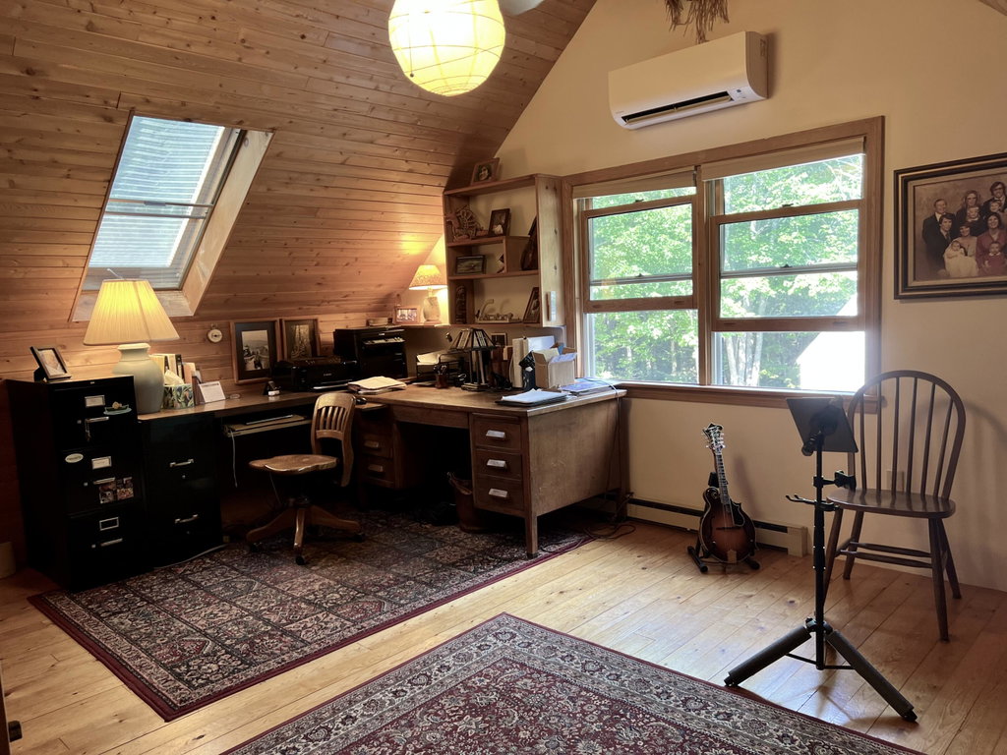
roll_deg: +2.4
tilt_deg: -6.0
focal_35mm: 26
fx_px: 756
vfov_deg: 53.1
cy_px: 378
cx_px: 504
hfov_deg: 67.3
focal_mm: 5.7
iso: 80
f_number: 1.5
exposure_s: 1/60
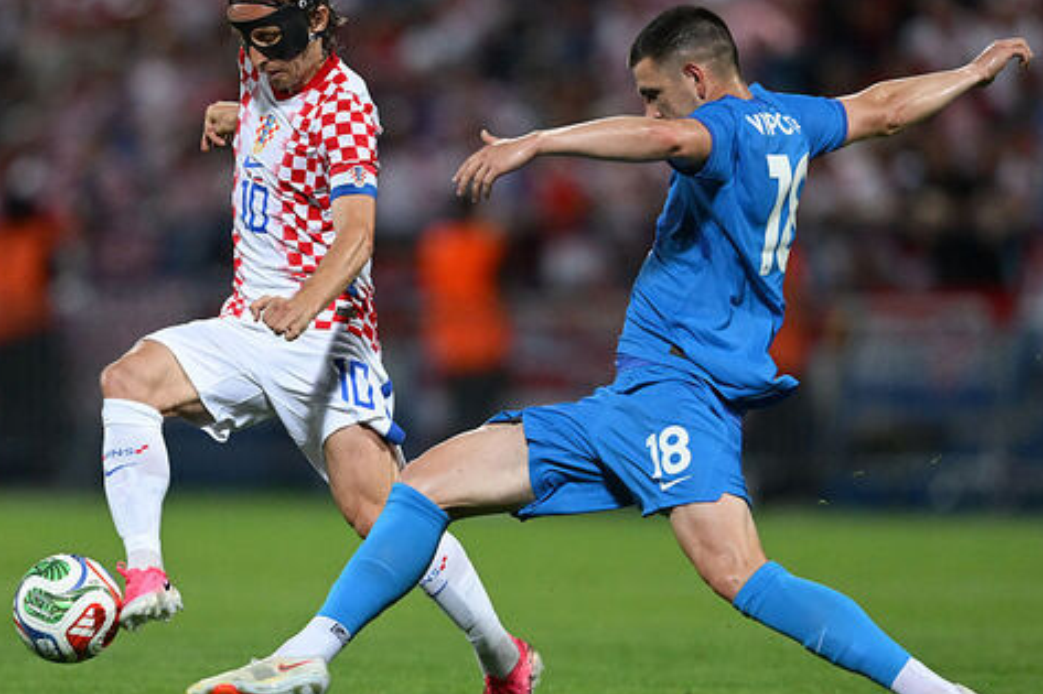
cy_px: 325
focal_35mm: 524
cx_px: 461
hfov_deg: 3.9
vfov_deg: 2.6
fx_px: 15175
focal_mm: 400
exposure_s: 1/2000
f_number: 2.8
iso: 4000
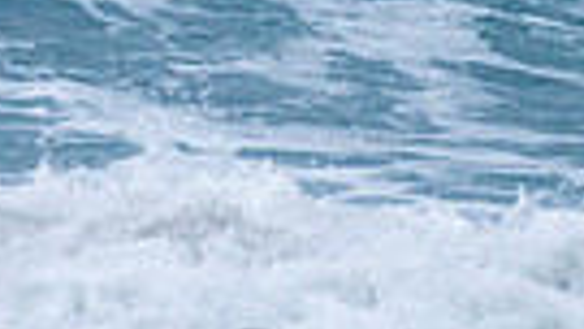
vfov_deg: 0.5
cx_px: 216
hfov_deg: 1.0
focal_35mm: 2254
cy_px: -348
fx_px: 34911
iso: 200
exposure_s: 1/1000
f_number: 5.6
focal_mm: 500
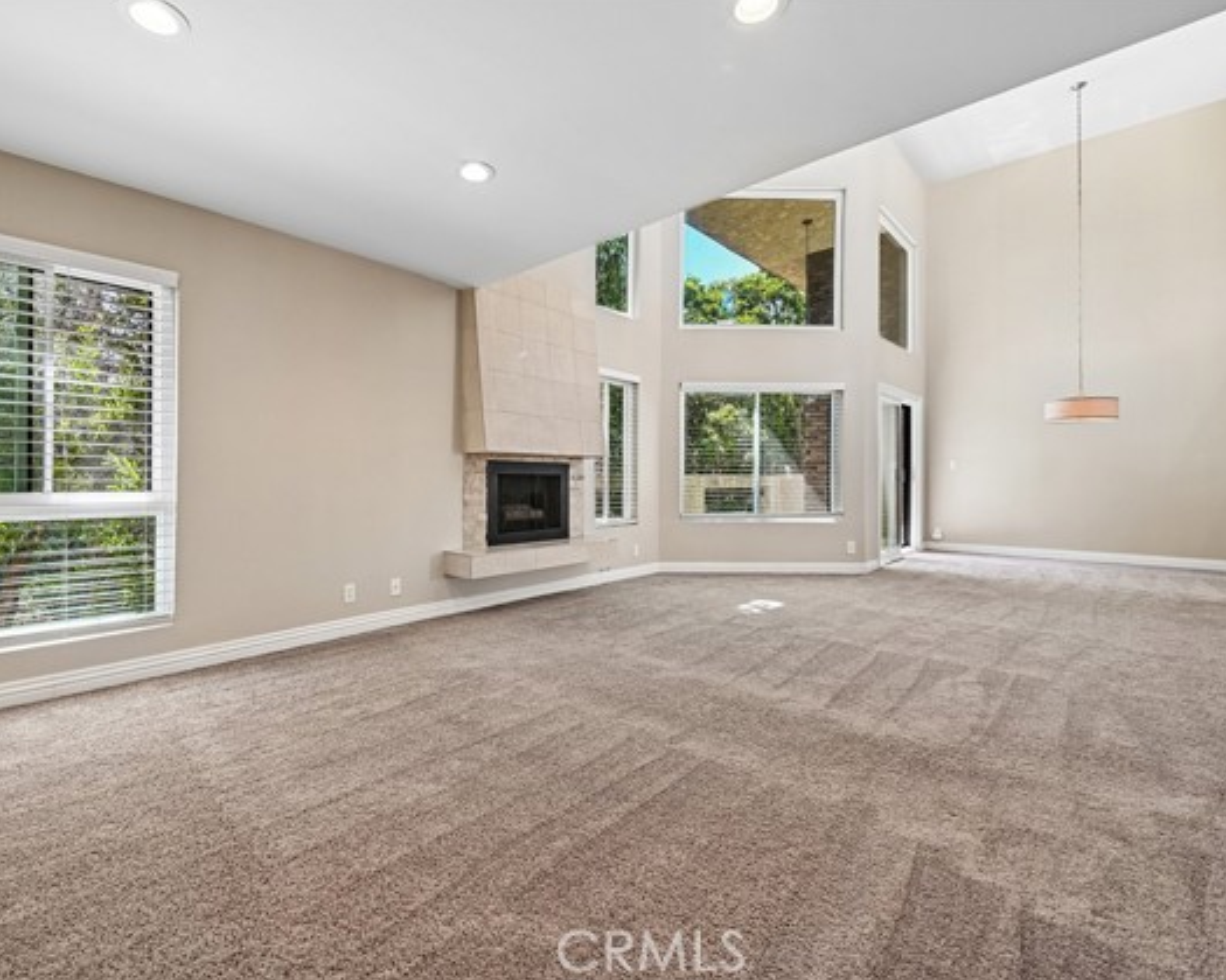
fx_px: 581
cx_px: 558
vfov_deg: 80.4
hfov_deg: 92.9
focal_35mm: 16
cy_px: 488
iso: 250
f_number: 8
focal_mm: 14
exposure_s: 1/10
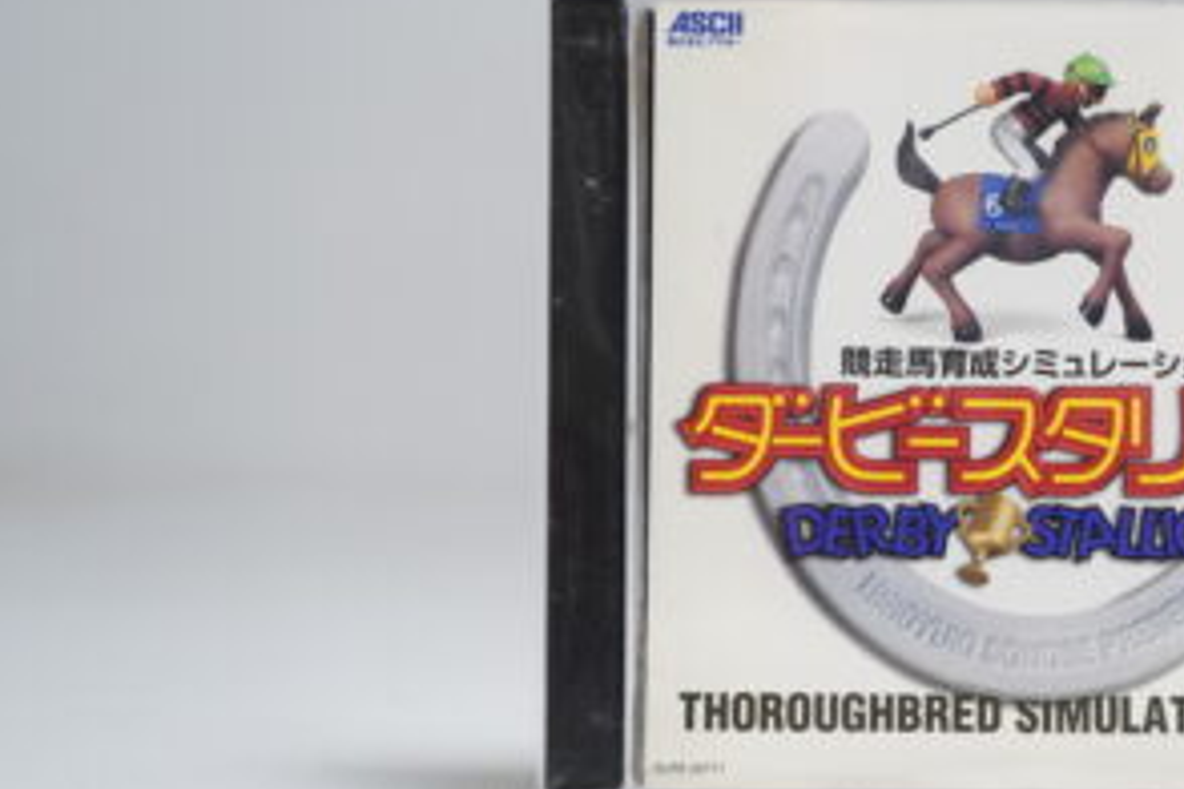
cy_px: 403
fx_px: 2565
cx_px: 995
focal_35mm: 78
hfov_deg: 25.4
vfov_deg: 17.5
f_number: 5.6
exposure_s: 1/6
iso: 100
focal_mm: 45
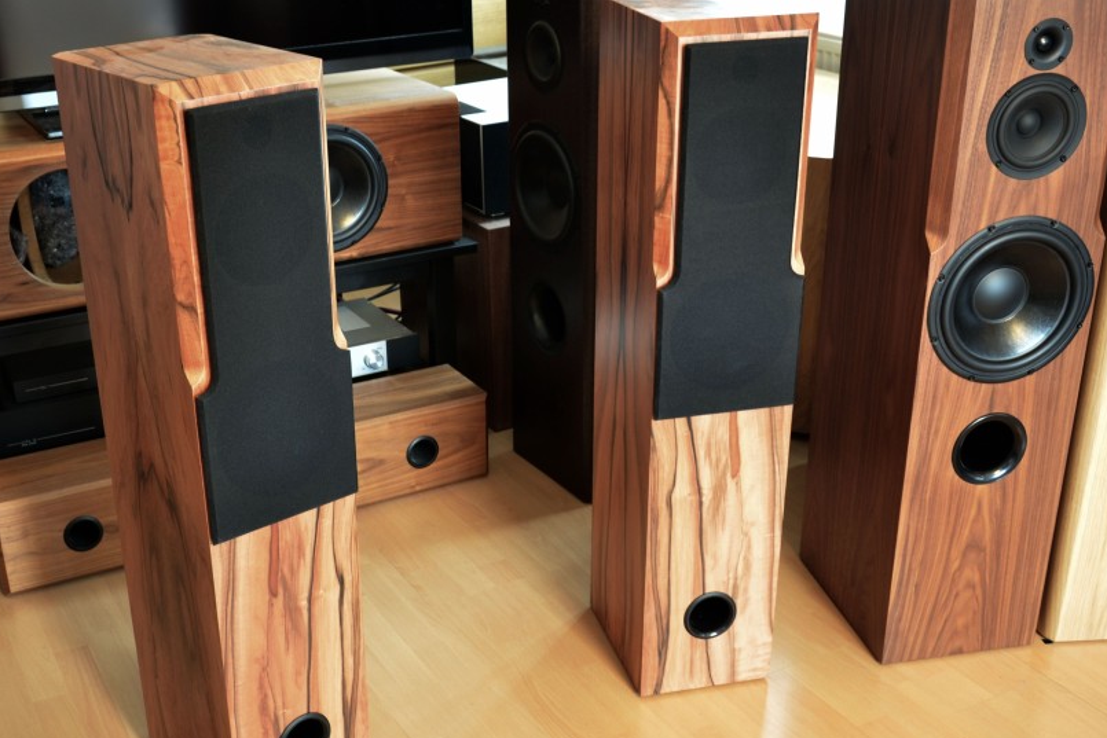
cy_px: 403
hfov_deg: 44.3
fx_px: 1353
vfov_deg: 30.5
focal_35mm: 44
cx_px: 458
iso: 400
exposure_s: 1.3
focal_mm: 24
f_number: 6.3
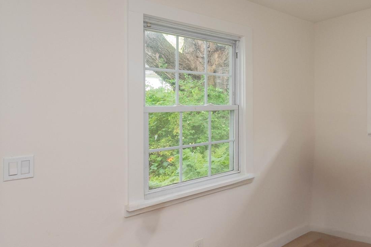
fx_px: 288
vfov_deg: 45.2
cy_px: 177
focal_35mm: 28
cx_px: 319
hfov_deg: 58.1
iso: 720
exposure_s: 1/60
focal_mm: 10
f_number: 5.6
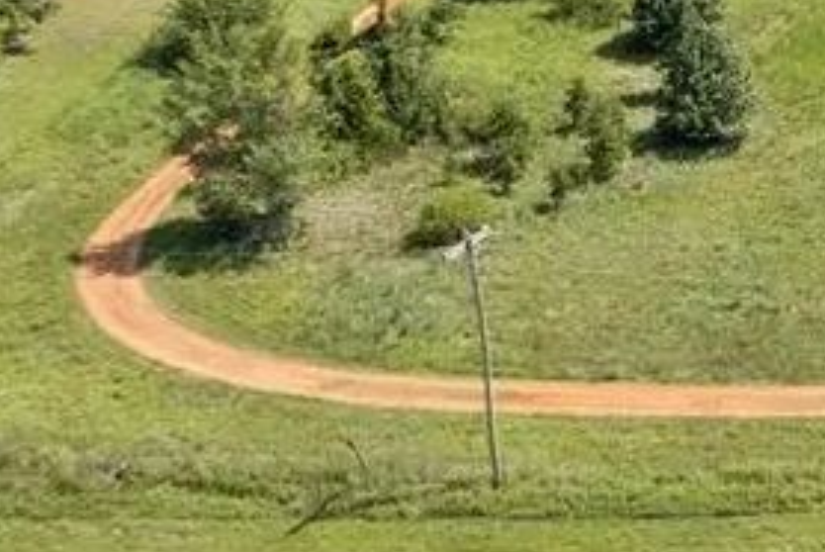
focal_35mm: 81
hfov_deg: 22.7
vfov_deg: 15.9
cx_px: 1036
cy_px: -206
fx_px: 1858
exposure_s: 1/2000
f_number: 2.8
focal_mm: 8.4
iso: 110
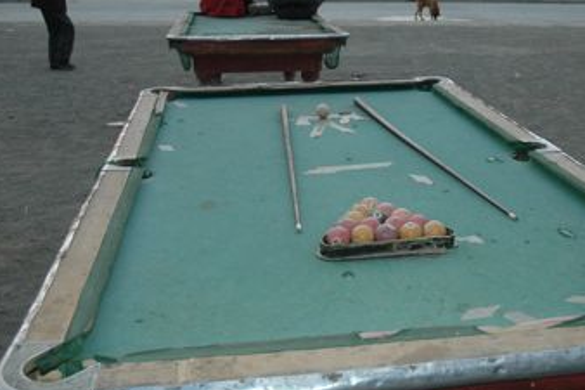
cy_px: 175
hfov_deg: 40.9
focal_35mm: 48
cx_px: 351
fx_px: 780
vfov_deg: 28.0
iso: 400
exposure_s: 1/80
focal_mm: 24
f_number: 3.8
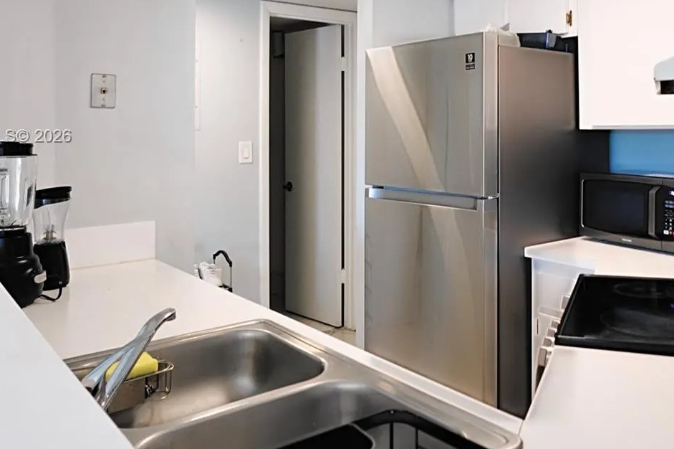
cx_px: 421
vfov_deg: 38.2
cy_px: 137
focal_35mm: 34
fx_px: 636
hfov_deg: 55.2
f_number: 2
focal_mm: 7.6
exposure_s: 1/125
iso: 400
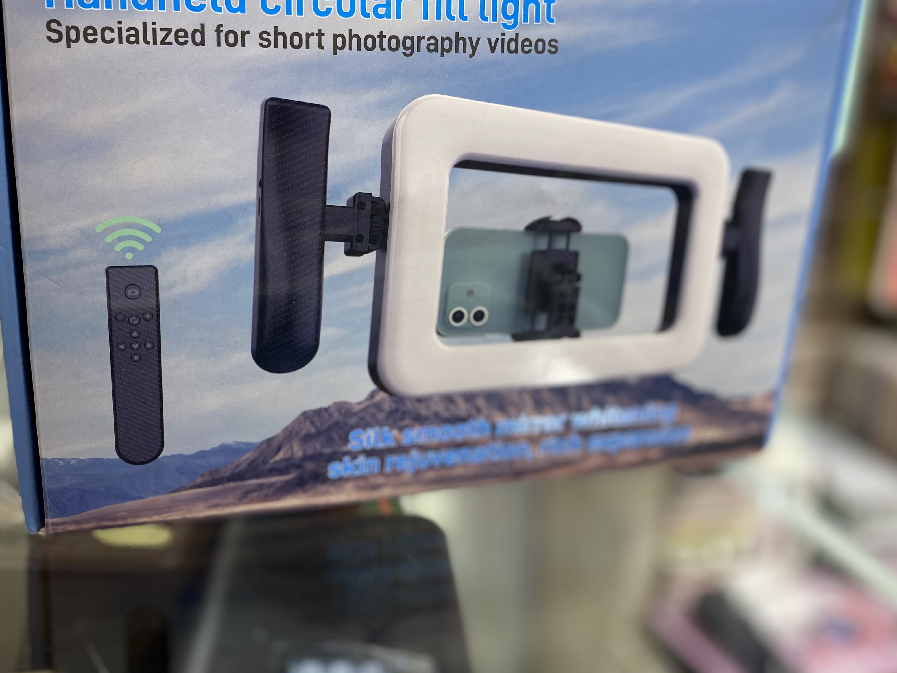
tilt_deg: -13.9
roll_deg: -0.8
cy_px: 253
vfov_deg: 42.6
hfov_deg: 55.2
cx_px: 391
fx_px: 855
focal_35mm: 33
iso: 64
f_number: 1.8
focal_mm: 4.25
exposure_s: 1/60
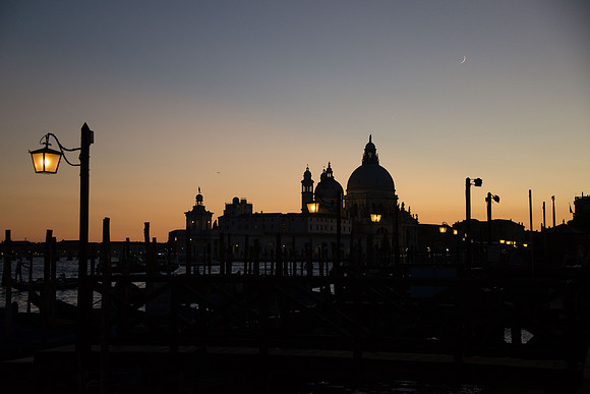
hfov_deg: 29.6
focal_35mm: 68
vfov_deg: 20.0
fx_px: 1115
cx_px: 295
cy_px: 197
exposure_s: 1/320
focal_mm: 68
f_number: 4.8
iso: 1600
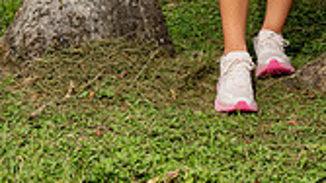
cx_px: 262
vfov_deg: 8.6
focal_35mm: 130
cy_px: -226
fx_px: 1124
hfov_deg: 16.4
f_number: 13
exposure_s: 1/200
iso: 200
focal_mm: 46
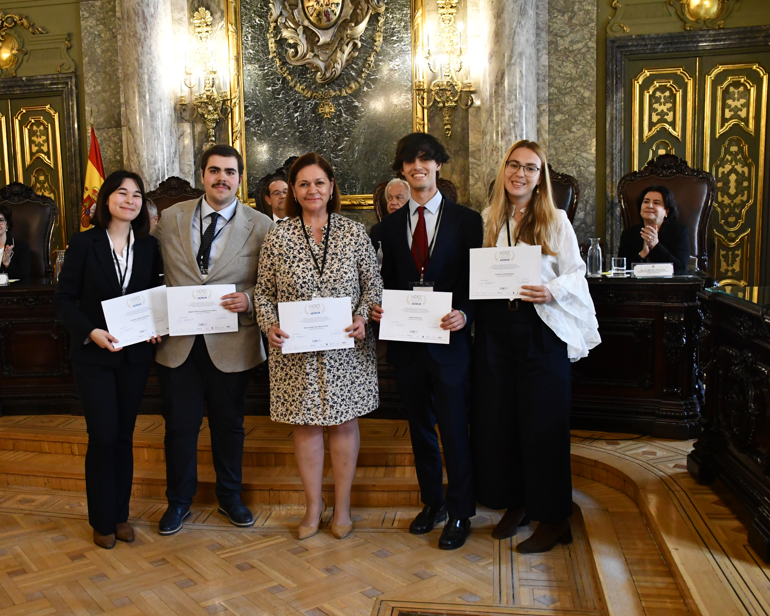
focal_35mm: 34
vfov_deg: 43.4
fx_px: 775
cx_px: 347
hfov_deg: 52.8
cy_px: 307
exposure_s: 1/100
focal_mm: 20
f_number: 3.5
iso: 3200
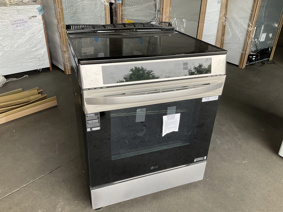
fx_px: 237
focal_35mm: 29
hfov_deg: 61.7
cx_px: 142
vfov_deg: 48.2
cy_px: 106
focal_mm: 3
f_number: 1.8
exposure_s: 1/122
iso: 20
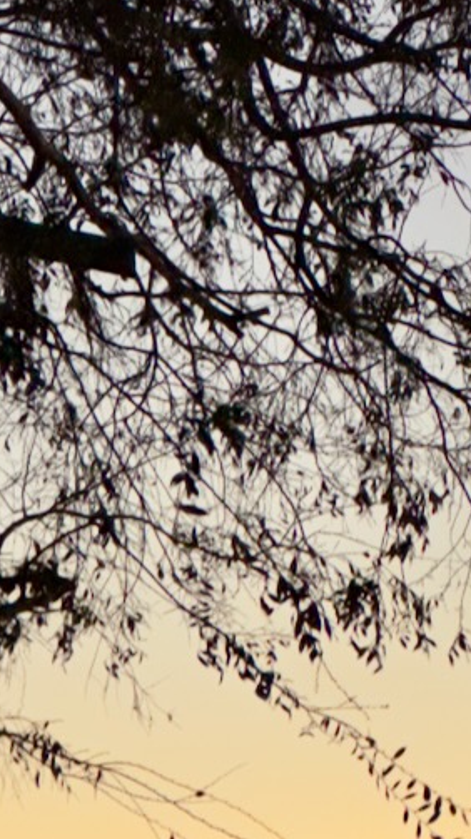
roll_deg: -0.3
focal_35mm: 214
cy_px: -175
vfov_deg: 9.9
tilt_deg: +15.1
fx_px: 4756
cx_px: 668
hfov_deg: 5.6
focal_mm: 9
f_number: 2.8
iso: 2000
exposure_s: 1/17
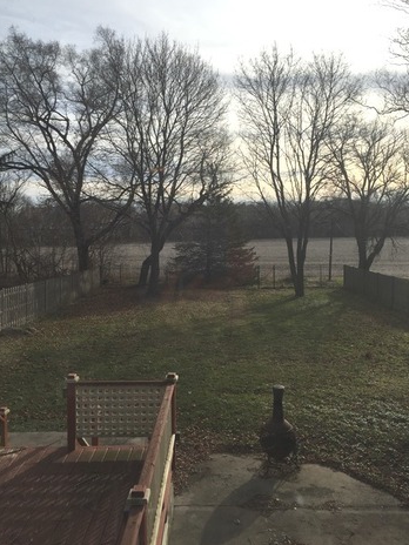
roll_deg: +0.7
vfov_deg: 60.0
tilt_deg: -4.1
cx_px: 207
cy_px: 265
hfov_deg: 46.8
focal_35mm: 30
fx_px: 473
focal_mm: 4.15
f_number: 2.2
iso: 32
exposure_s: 1/1721
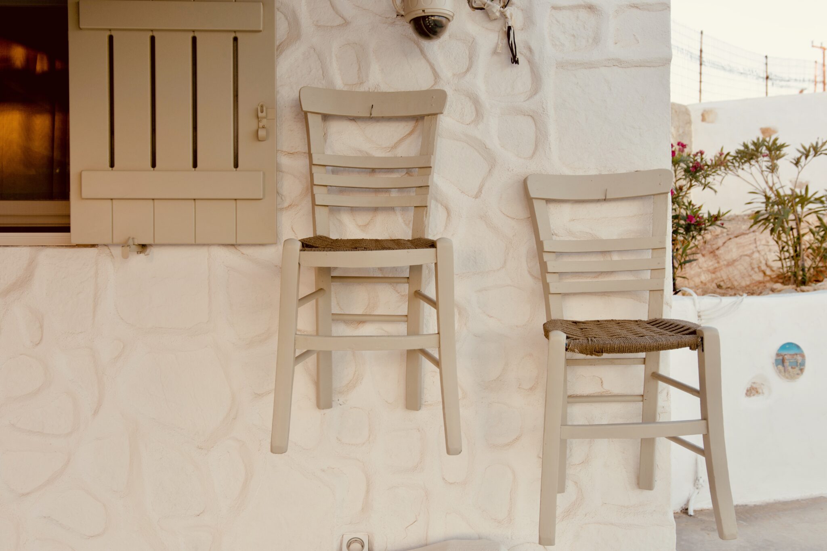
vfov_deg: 36.9
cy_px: 276
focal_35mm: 36
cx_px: 414
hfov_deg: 53.1
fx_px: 827
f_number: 3.2
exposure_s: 1/80
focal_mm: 24
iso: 100
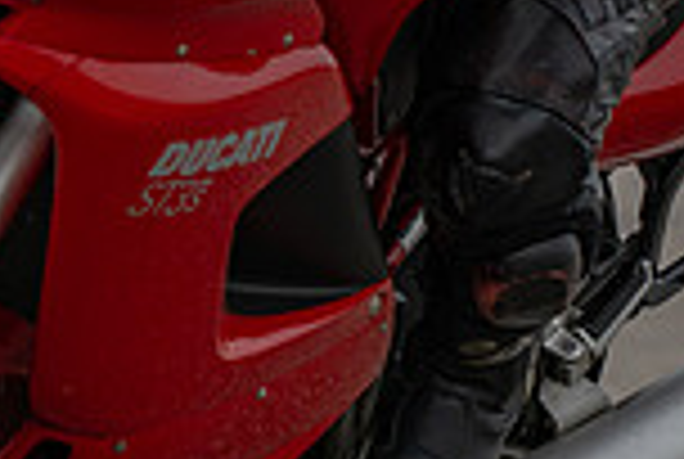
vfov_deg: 0.6
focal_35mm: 2286
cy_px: -88
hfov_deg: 0.9
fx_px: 43519
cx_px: 252
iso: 280
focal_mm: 600
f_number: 6.3
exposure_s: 1/1600
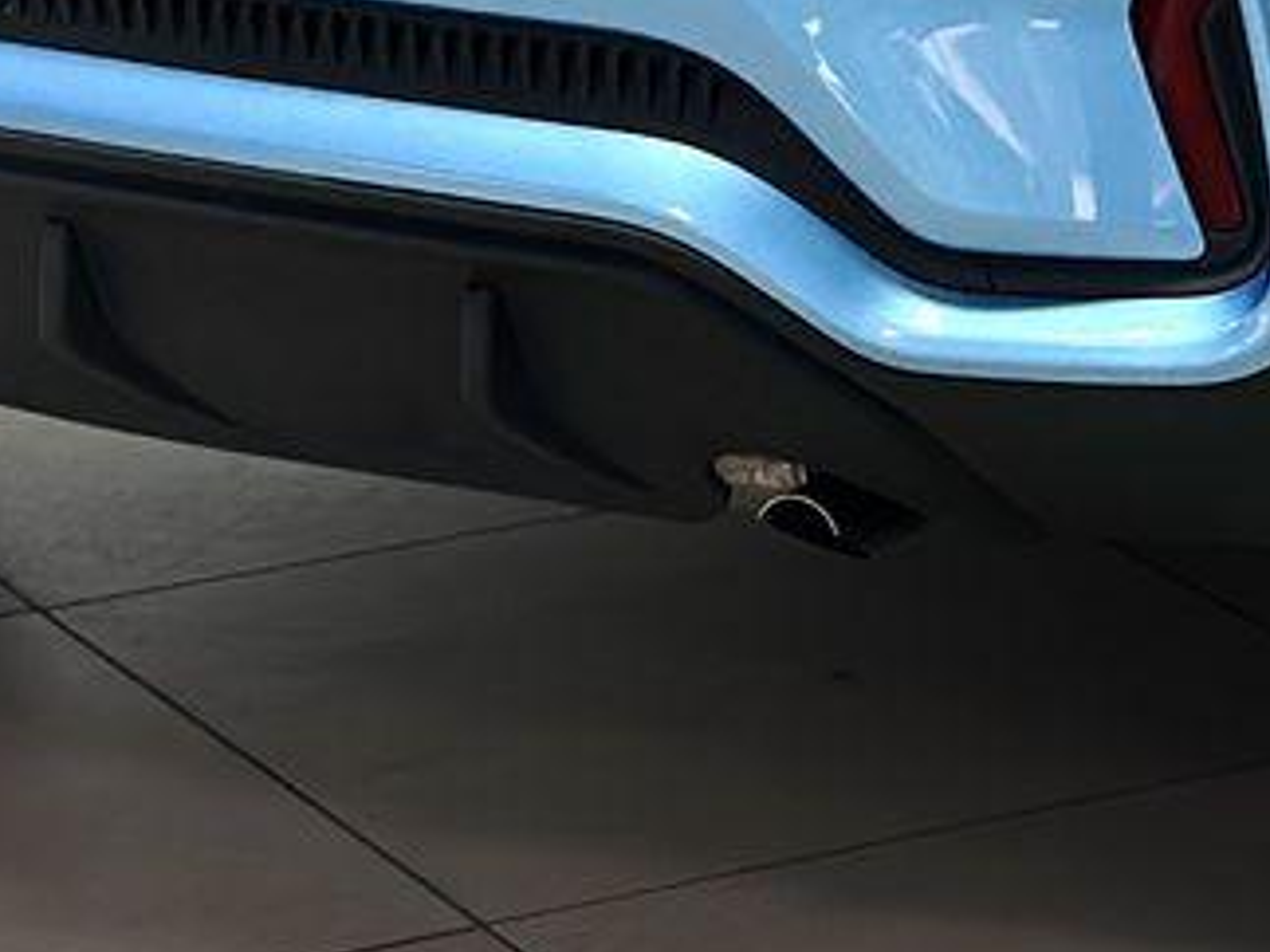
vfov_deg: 6.9
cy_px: -401
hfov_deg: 9.2
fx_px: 7848
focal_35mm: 214
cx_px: 1337
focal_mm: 6.86
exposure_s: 1/100
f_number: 1.78
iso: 125
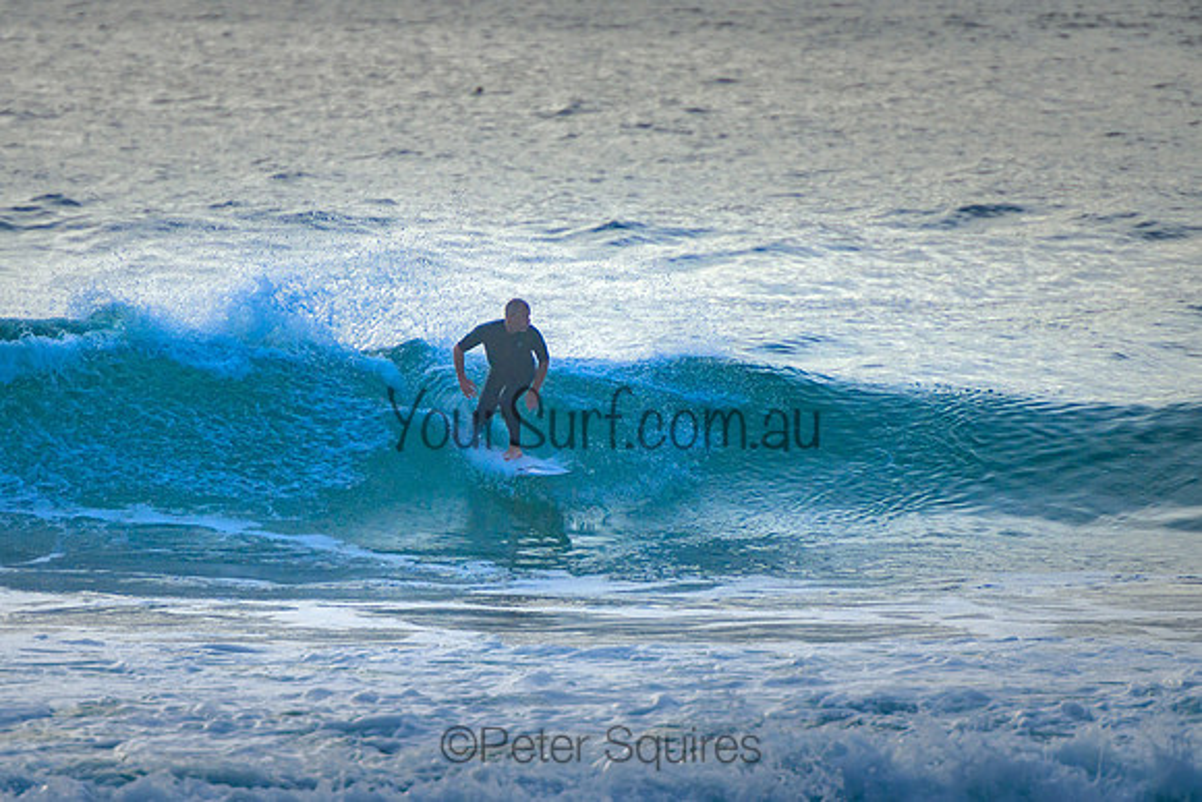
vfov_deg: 2.5
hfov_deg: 3.7
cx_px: 459
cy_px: 396
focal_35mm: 550
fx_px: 18361
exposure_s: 1/2000
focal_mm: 400
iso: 800
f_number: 5.6
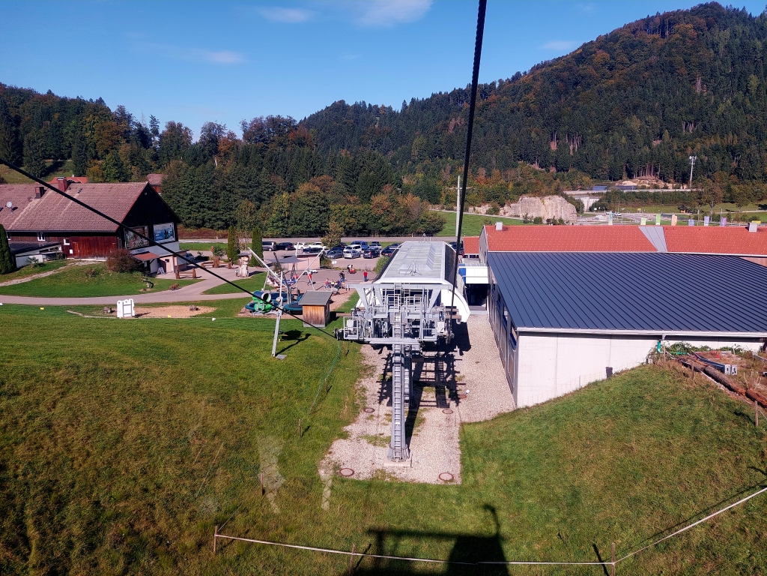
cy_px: 288
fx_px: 532
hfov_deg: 71.6
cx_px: 384
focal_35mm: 24
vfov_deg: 56.8
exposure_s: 1/526
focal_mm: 5.23
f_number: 1.8
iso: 25
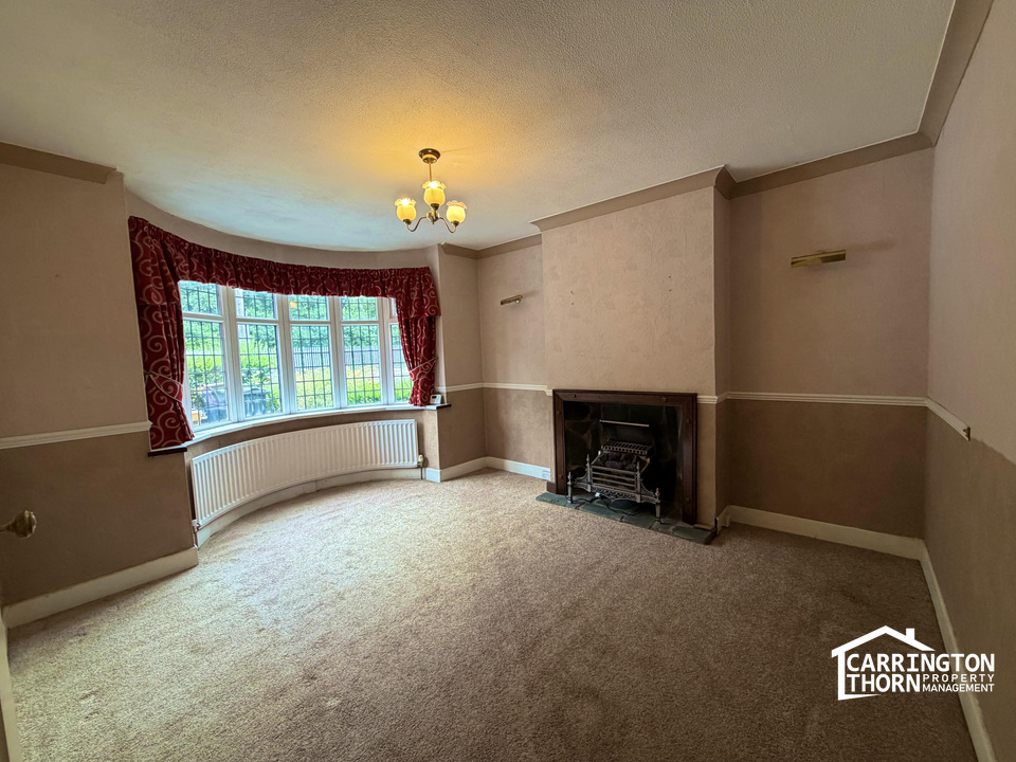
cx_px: 508
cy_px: 381
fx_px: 411
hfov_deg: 102.1
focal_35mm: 14
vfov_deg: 85.7
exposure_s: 1/100
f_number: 2.2
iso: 250
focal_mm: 2.22
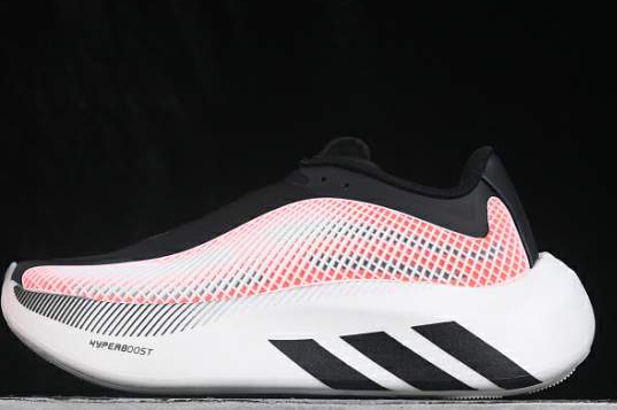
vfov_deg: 13.4
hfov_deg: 20.0
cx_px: 300
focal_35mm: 102
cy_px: 226
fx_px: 1747
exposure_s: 1/80
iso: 160
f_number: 8
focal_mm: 50
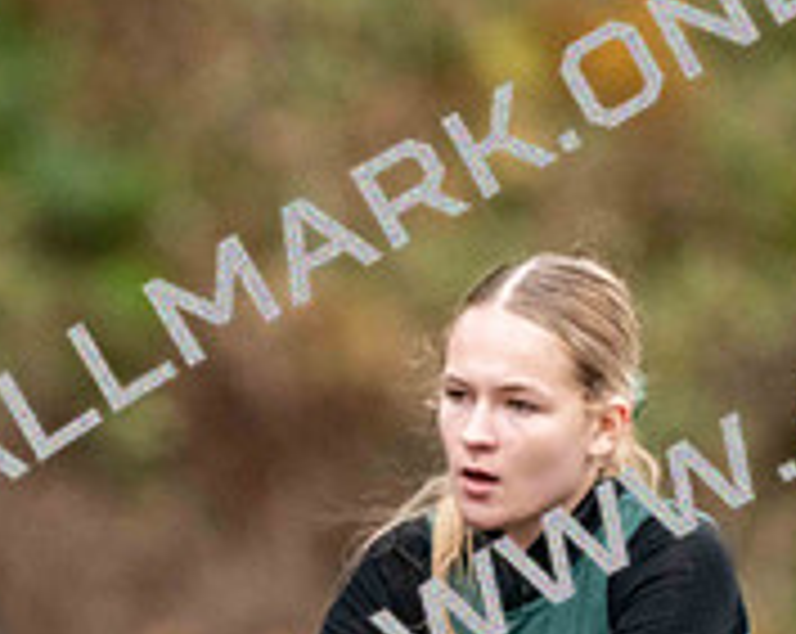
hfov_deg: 1.0
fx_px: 43488
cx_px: 45
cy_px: 753
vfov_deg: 0.8
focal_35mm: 1849
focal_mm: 600
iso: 7200
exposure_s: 1/2500
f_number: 4
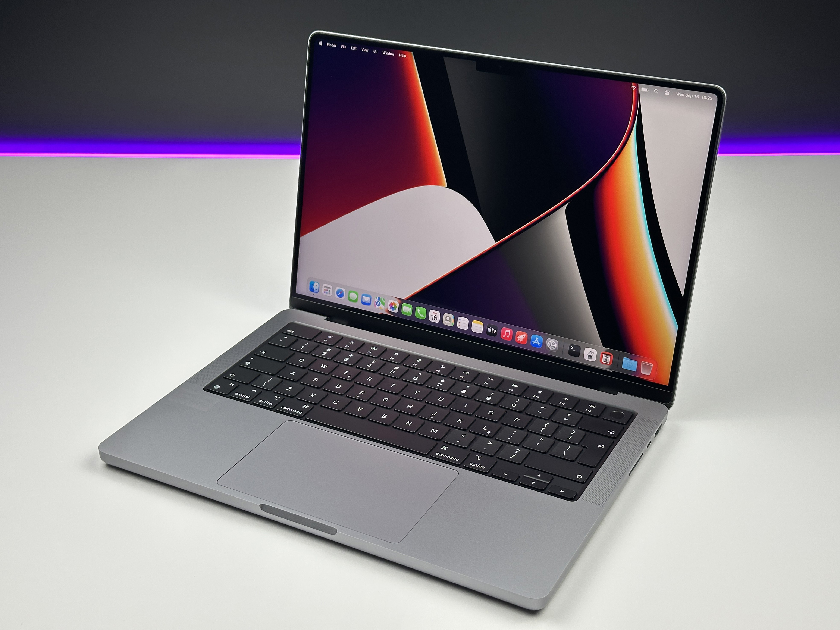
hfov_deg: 39.7
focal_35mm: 48
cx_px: 420
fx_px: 1165
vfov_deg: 30.3
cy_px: 315
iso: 40
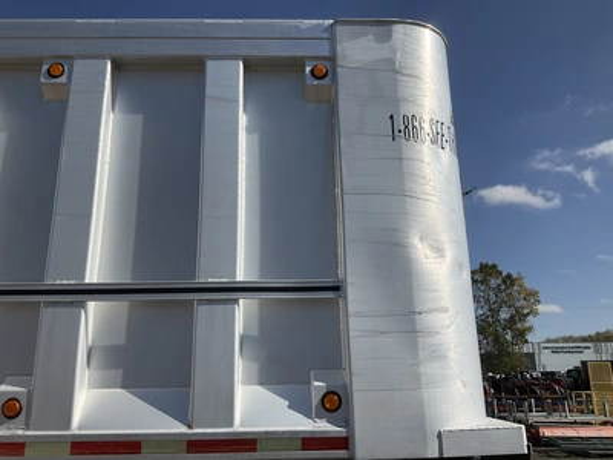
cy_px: 230
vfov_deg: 48.2
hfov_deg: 61.7
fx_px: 514
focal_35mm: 29
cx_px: 306
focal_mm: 3
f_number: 1.8
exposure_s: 1/4065
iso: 25
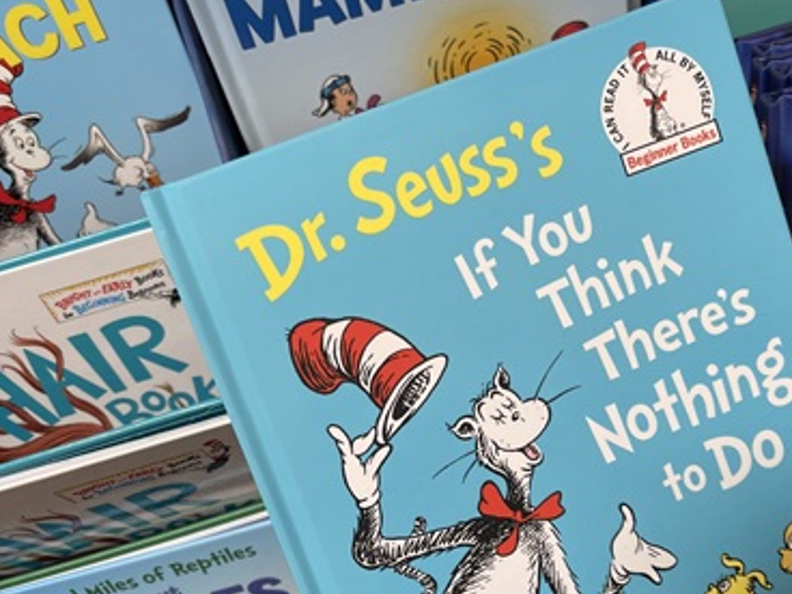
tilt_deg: -48.9
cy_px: 393
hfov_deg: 53.9
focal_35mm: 34
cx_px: 437
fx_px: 778
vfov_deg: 41.3
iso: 40
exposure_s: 1/121
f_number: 1.6
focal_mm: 5.1
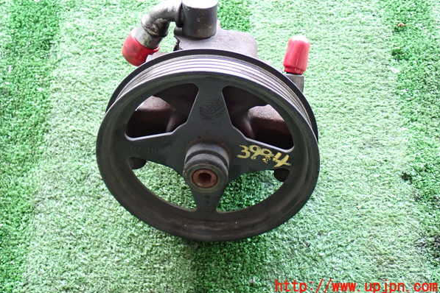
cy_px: 130
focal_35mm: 46
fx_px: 562
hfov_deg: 42.7
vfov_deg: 29.2
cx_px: 220
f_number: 2.9
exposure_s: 1/40
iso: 400
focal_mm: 7.84
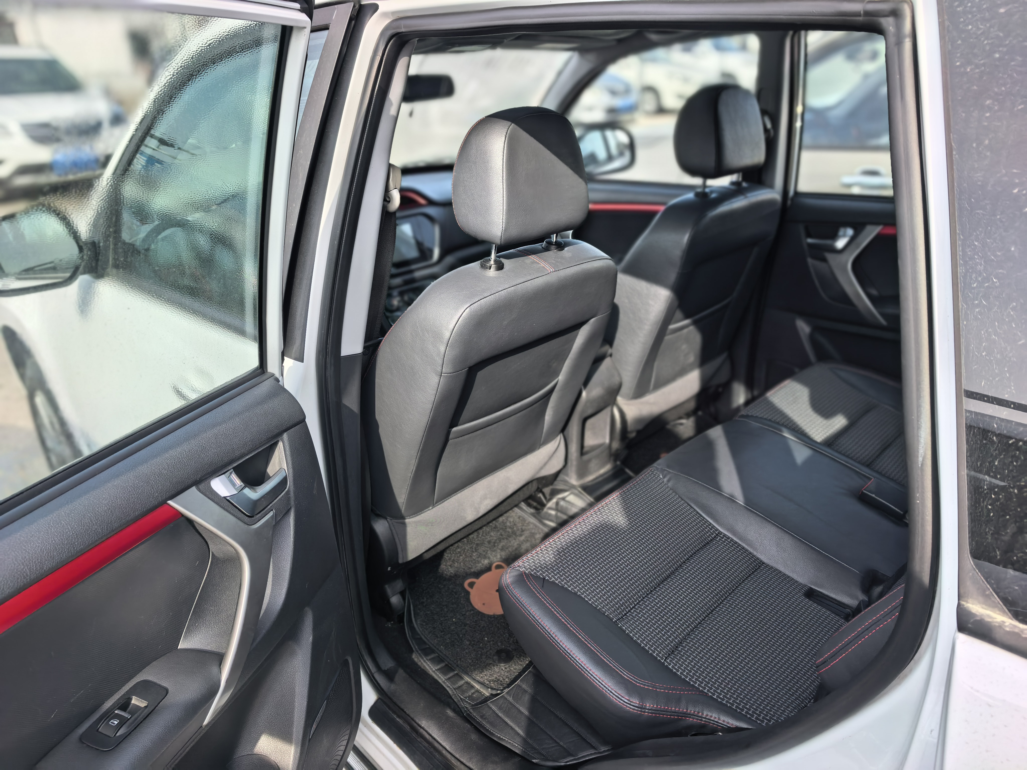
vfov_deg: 56.8
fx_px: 712
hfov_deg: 71.6
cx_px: 514
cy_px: 385
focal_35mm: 24
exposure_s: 1/1515
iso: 50
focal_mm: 5.75
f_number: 2
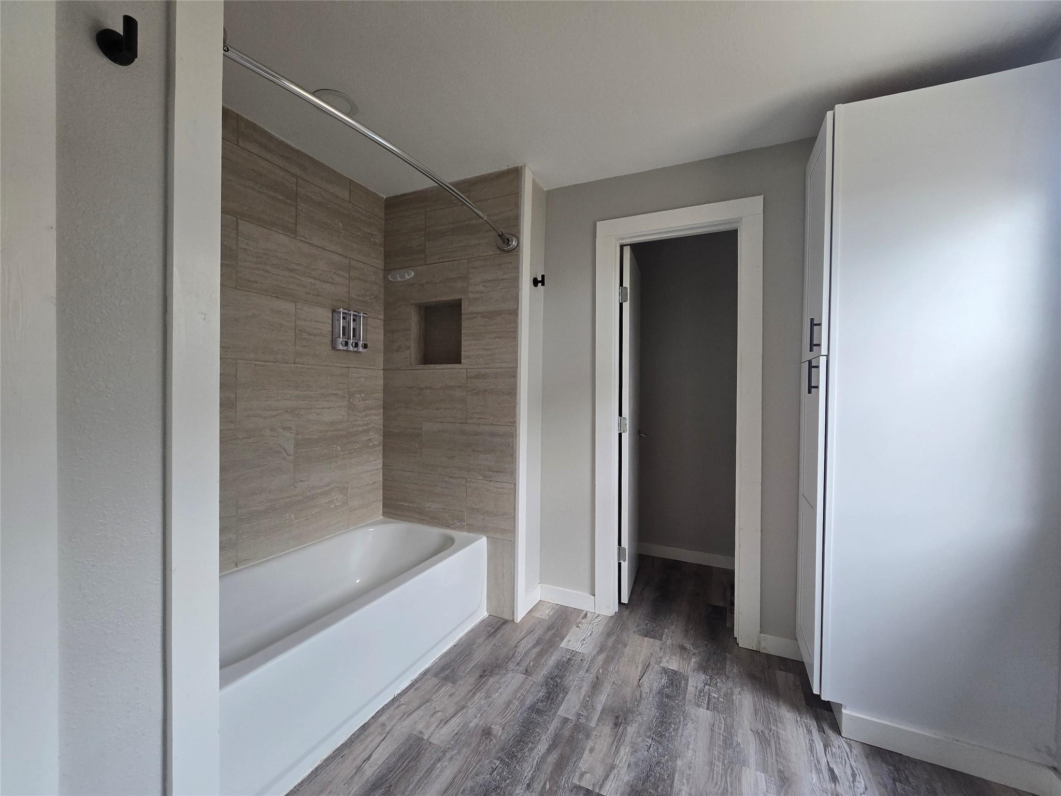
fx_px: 398
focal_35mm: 13
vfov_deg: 89.9
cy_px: 398
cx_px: 530
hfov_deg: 106.2
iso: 125
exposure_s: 1/60
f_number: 2.2
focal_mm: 2.2
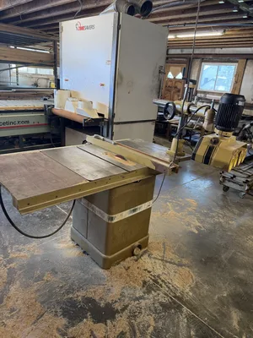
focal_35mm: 24
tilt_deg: -20.2
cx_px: 126
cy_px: 169
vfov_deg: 71.6
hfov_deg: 56.8
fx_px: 234
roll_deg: -5.8
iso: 160
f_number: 1.78
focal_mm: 6.76
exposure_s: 1/62
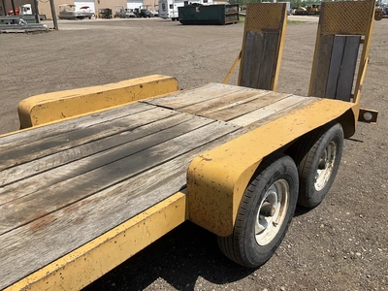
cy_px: 146
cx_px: 194
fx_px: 325
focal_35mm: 29
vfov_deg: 48.2
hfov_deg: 61.7
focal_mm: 3
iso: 25
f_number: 1.8
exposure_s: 1/1848
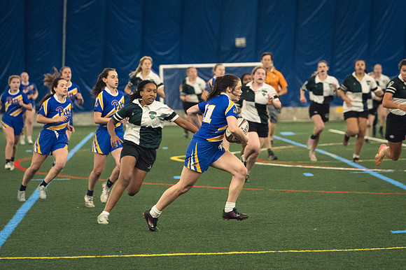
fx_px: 2029
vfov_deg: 7.6
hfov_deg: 11.4
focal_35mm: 180
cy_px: 135
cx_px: 203
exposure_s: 1/500
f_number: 2.8
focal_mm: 120
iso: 9000
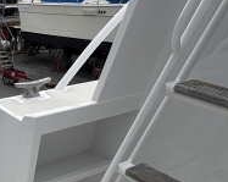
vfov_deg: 30.5
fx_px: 263
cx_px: -18
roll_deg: -2.1
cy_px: 233
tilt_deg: -44.1
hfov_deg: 39.2
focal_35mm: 39
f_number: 2.2
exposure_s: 1/770
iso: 40
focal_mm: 2.22
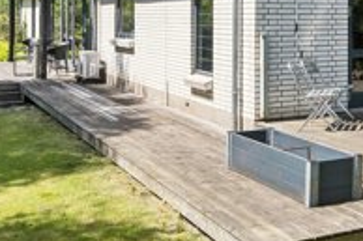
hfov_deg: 30.1
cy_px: -68
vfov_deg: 20.1
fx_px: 625
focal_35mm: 62
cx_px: 367
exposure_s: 1/320
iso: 200
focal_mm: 10
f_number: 8
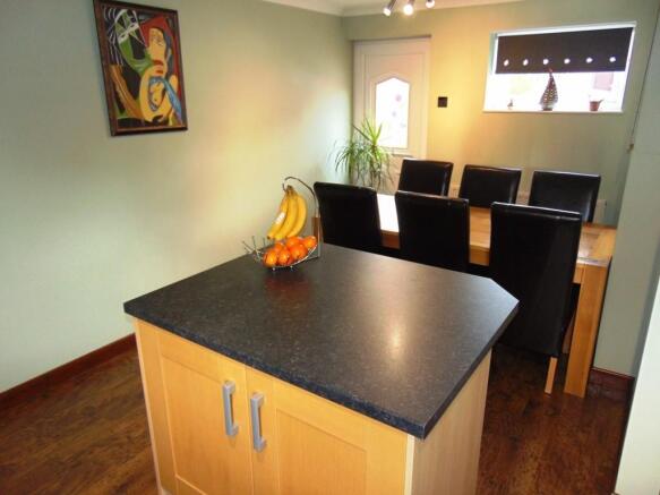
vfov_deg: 54.9
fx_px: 477
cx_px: 330
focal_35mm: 25
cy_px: 248
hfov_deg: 69.4
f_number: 3
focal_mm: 4.5
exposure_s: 1/30
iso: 200
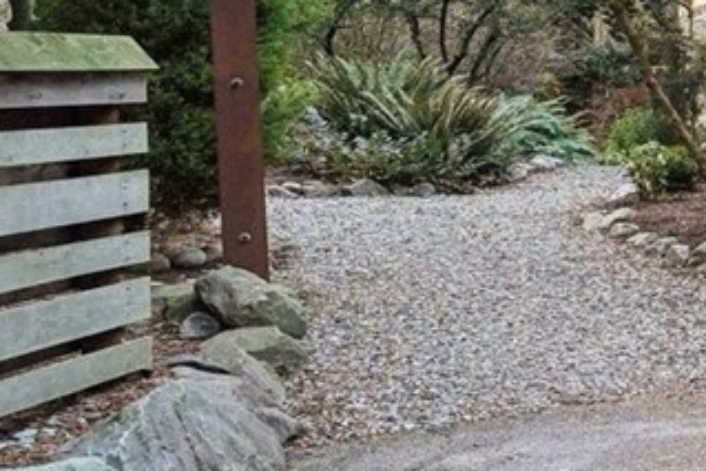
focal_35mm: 85
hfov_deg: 14.3
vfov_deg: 16.0
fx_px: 1668
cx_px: 1752
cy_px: 112
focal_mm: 16
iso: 1600
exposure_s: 1/1.25
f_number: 8
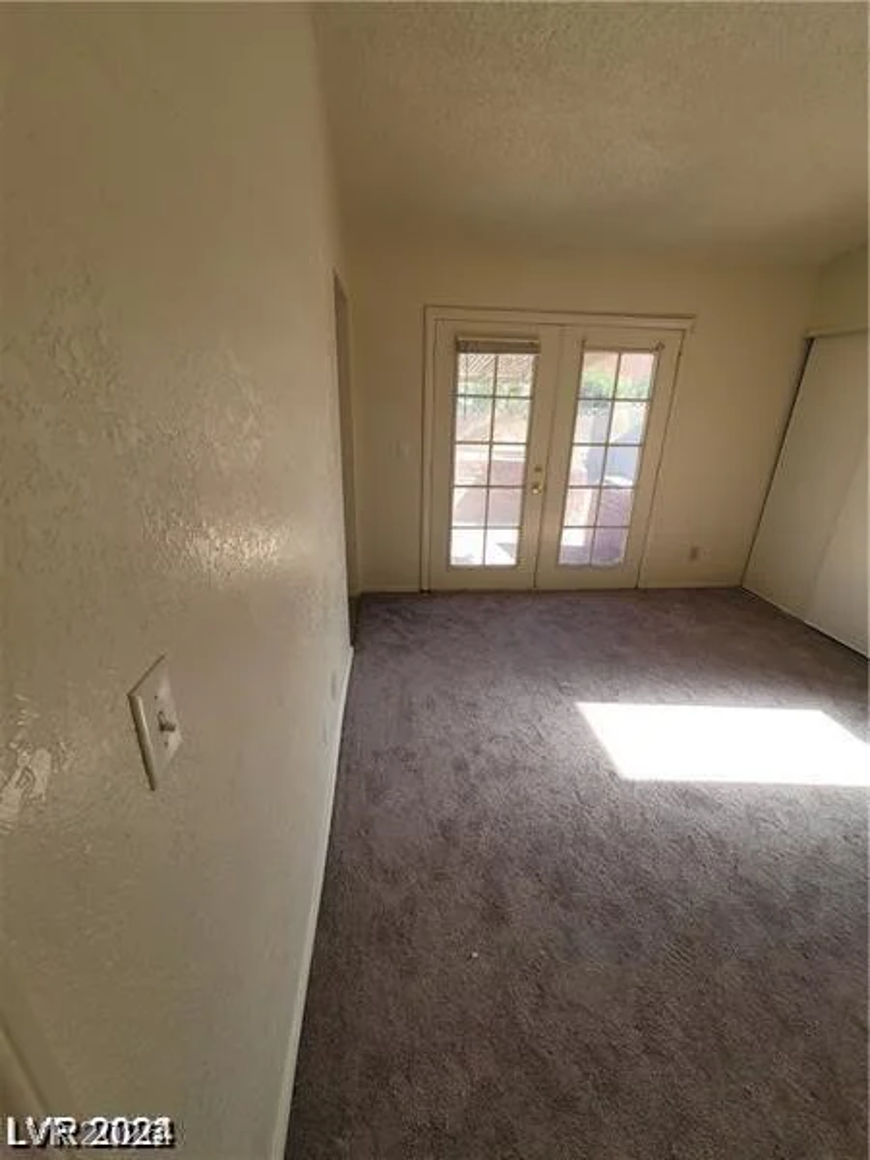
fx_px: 436
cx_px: 435
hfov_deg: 89.9
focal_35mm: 13
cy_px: 580
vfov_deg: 106.2
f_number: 2.2
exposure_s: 1/171
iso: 64
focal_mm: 2.2
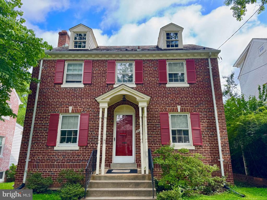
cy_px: 100
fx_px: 185
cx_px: 134
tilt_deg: +16.9
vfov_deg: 56.8
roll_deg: +0.3
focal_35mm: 24
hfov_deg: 71.6
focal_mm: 6.76
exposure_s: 1/381
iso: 80
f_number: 1.78
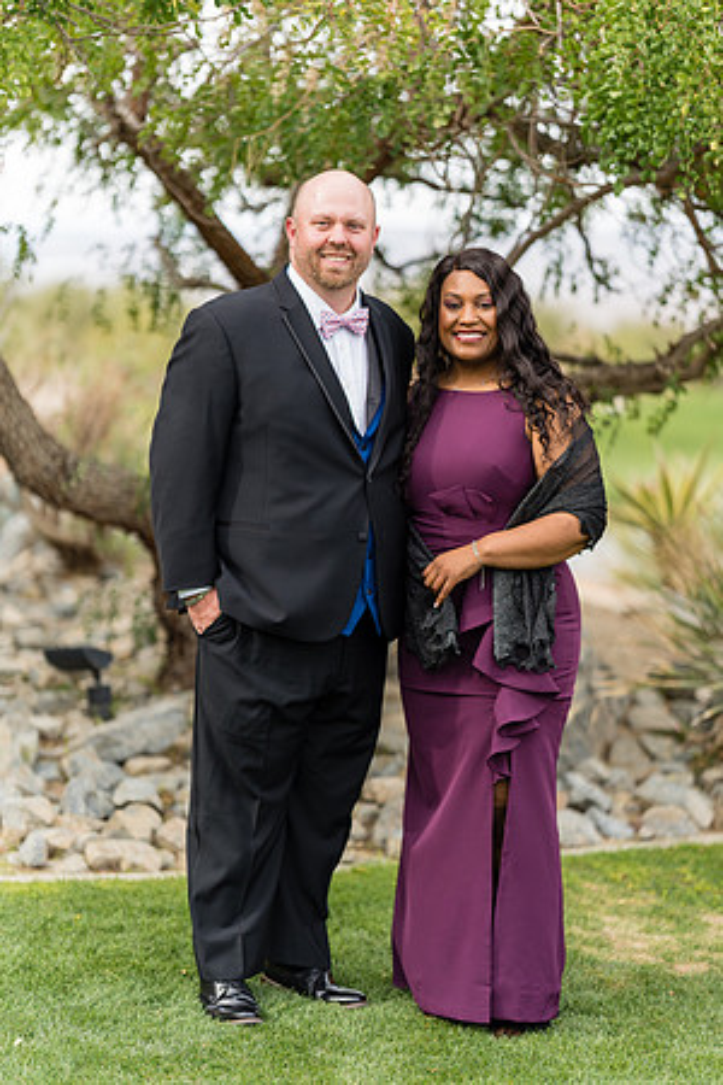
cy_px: 542
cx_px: 362
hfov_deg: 16.1
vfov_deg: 23.9
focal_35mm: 85
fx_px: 2560
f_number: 1.4
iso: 160
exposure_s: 1/3200
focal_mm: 85
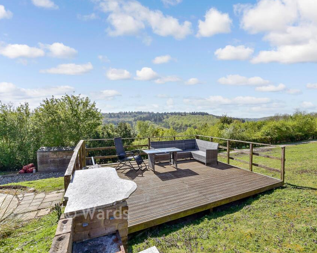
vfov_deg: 77.0
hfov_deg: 88.6
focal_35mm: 17
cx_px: 189
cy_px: 126
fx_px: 159
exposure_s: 1/400
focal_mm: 10
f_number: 8
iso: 160
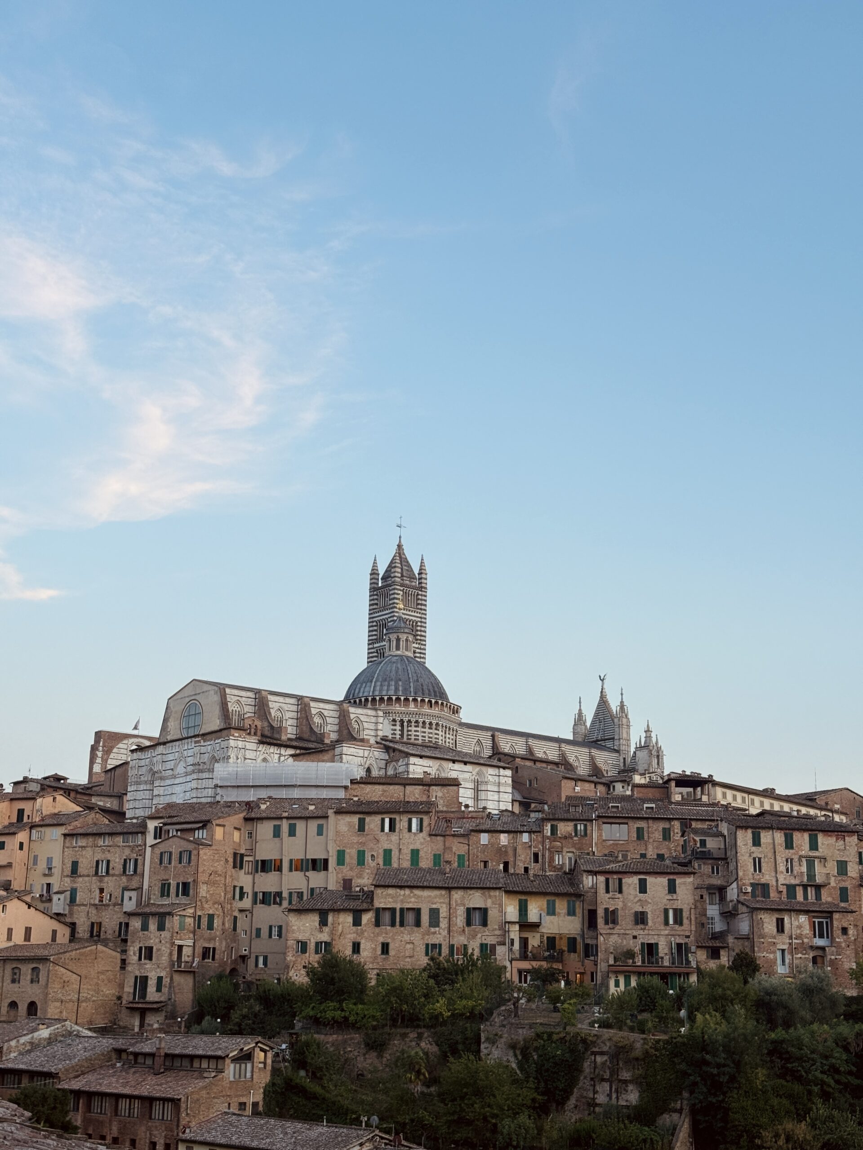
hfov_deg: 30.3
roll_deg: -2.4
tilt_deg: +17.5
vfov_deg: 39.7
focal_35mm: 48
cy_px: 575
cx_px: 432
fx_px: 1596
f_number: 1.78
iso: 100
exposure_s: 1/84
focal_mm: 6.76
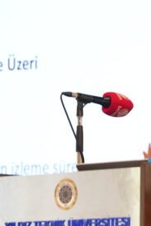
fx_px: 1609
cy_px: 214
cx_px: 219
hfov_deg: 5.3
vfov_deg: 8.0
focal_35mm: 256
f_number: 2.8
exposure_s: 1/100
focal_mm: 70
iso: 400
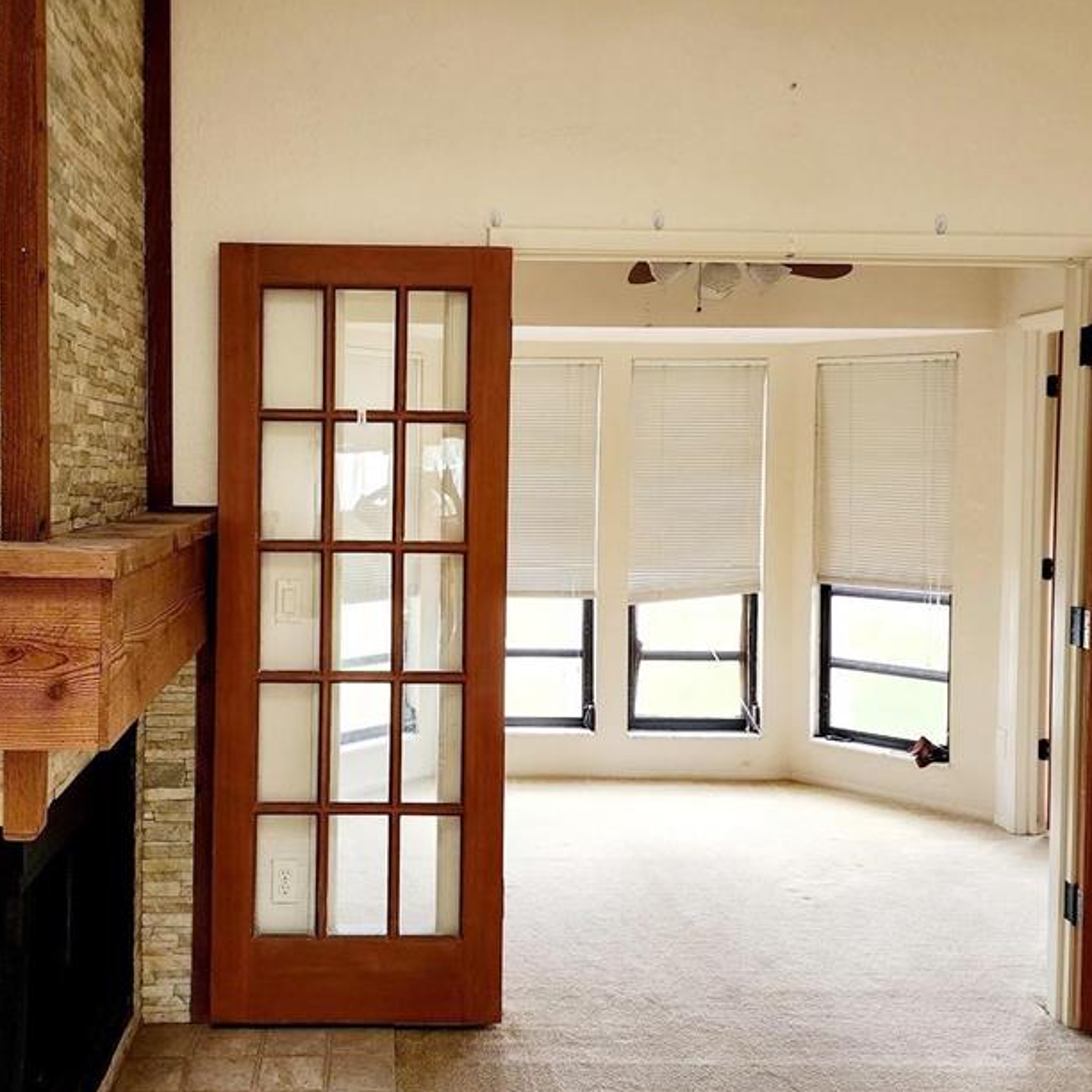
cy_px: 512
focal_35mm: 34
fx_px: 1213
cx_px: 421
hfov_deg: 48.1
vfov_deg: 48.4
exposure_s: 1/120
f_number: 1.8
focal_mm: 6.4
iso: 400
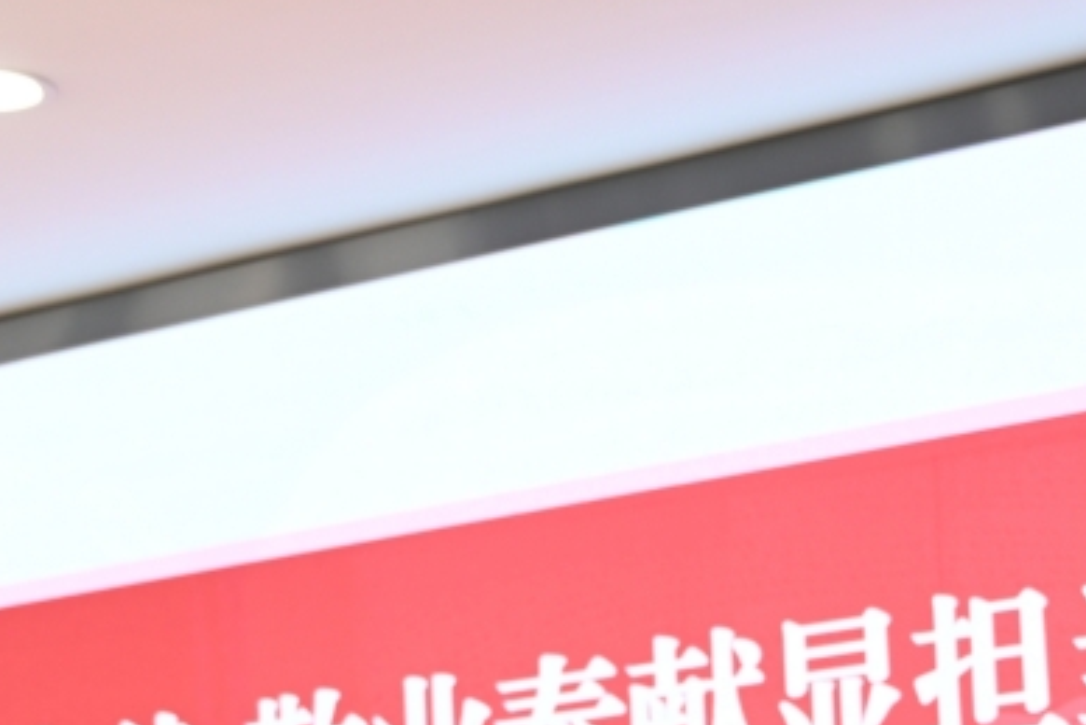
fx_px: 3440
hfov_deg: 17.9
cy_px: 837
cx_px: 596
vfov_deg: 11.8
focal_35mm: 114
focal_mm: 41
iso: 720
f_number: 4
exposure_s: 1/125
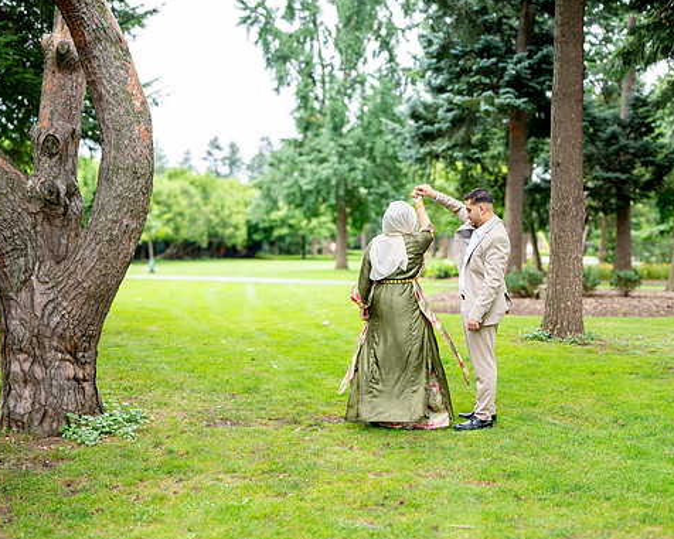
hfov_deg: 45.7
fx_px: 798
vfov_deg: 37.3
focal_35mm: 40
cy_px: 268
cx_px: 371
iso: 200
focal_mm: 35
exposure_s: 1/500
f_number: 2
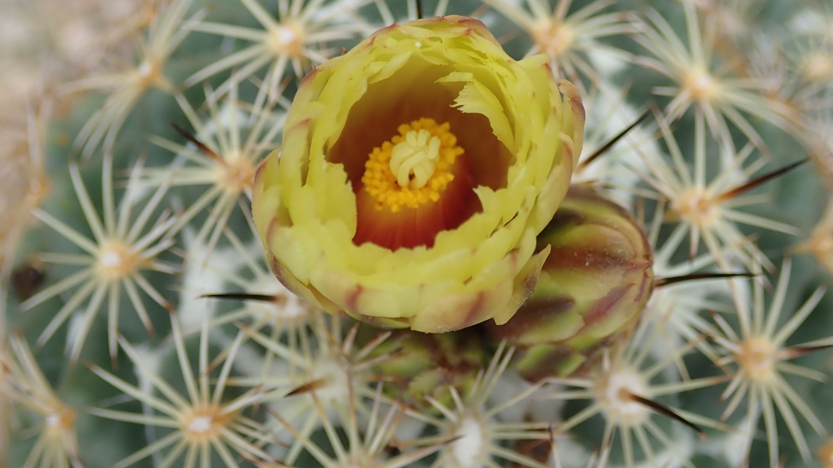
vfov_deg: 23.4
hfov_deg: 40.6
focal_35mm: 51
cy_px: 172
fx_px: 1126
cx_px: 423
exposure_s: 1/200
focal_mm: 8.41
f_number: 3.1
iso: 125
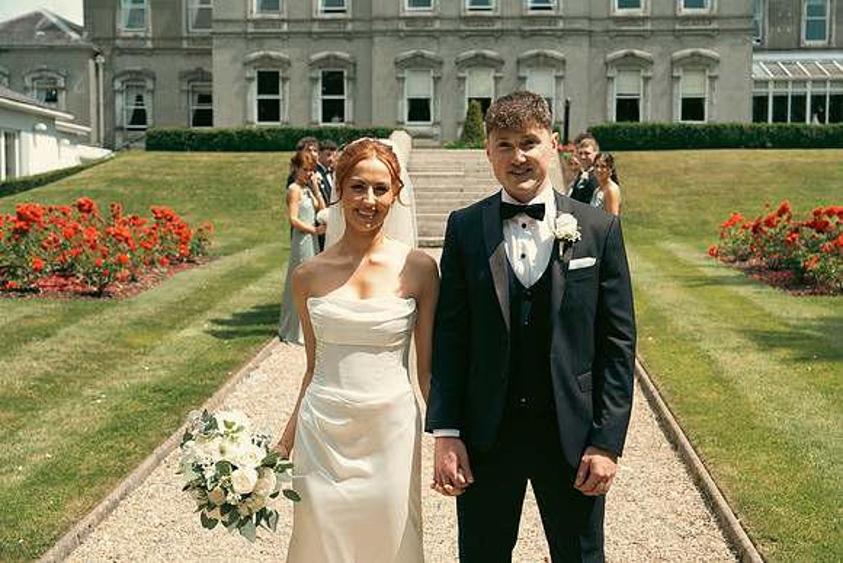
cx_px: 422
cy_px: 282
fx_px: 1054
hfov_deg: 43.6
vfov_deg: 29.9
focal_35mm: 45
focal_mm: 45
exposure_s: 1/160
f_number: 5
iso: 50
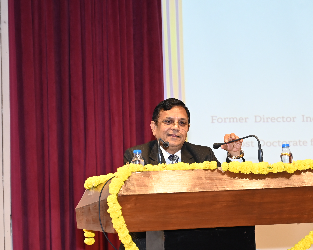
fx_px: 1000
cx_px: 197
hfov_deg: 17.8
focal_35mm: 108
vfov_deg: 14.3
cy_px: 150
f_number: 5
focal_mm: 70
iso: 1600
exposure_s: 1/160
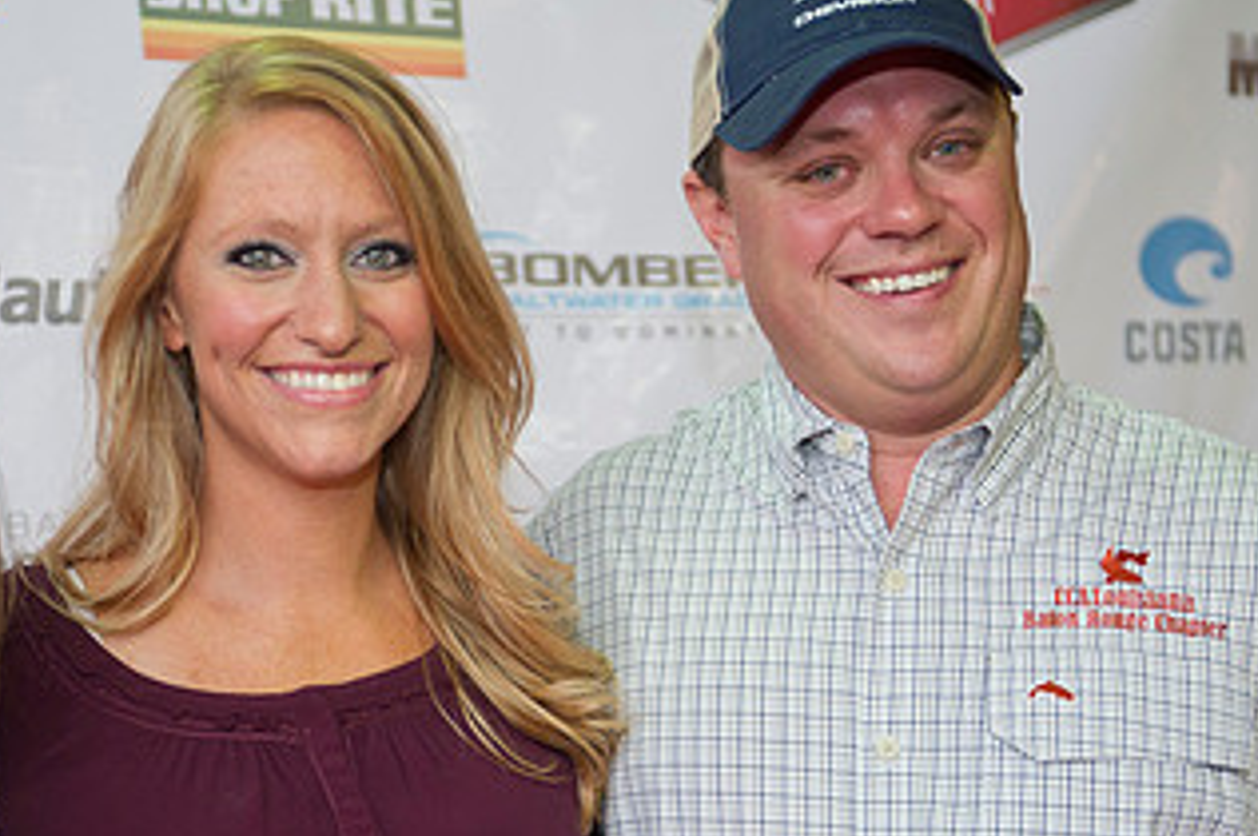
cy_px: 510
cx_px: 525
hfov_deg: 20.2
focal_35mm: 101
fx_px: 3526
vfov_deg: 13.5
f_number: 2.8
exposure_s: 1/100
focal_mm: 55
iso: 640
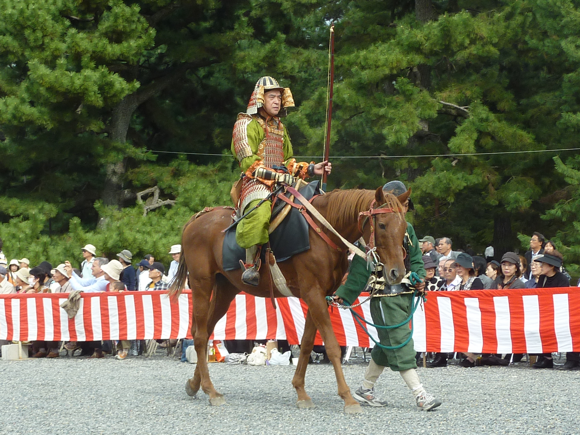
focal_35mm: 87
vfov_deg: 17.0
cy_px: 218
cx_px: 290
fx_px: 1458
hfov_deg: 22.5
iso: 80
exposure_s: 1/200
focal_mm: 7.9
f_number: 4
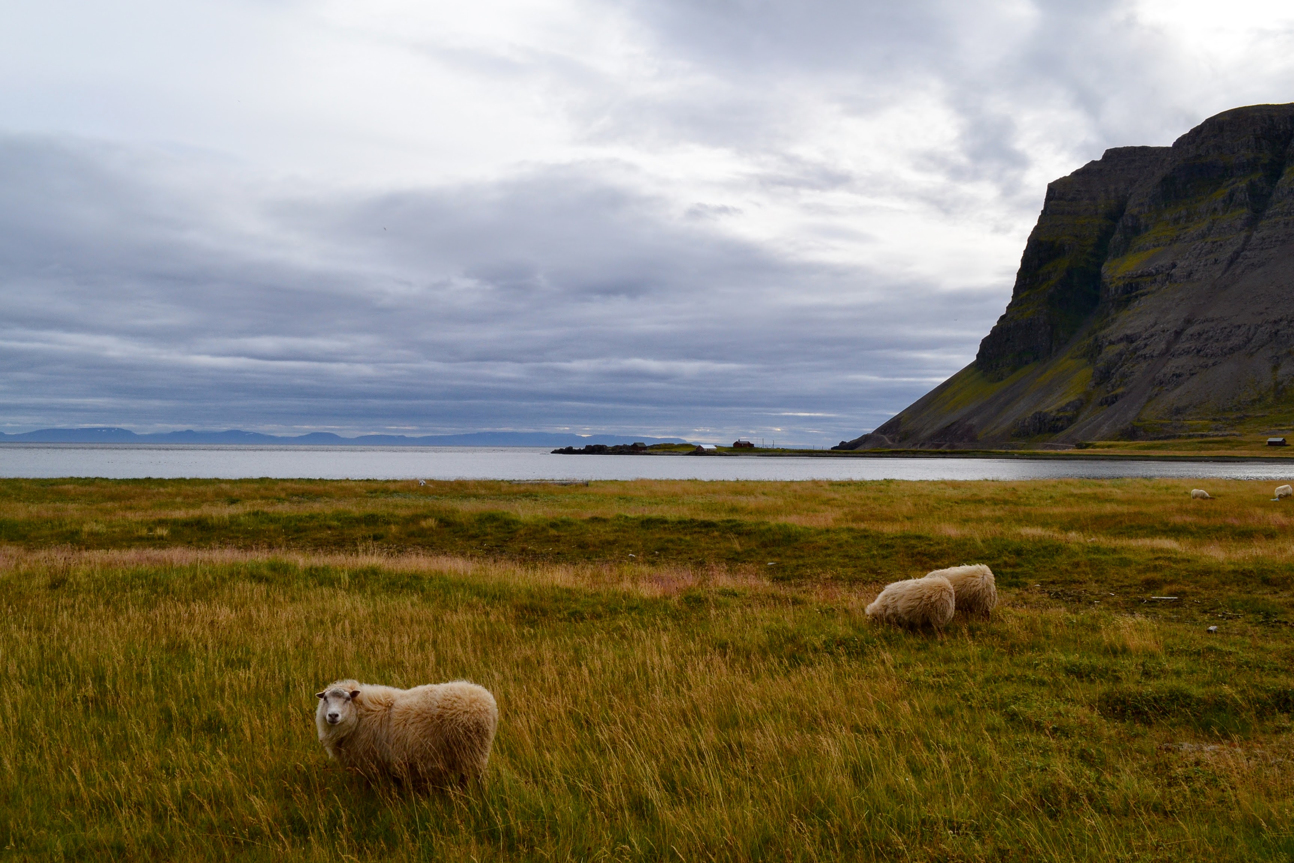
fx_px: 1078
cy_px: 432
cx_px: 647
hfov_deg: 61.9
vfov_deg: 43.6
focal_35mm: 30
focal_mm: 20
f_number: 11
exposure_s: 1/400
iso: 400
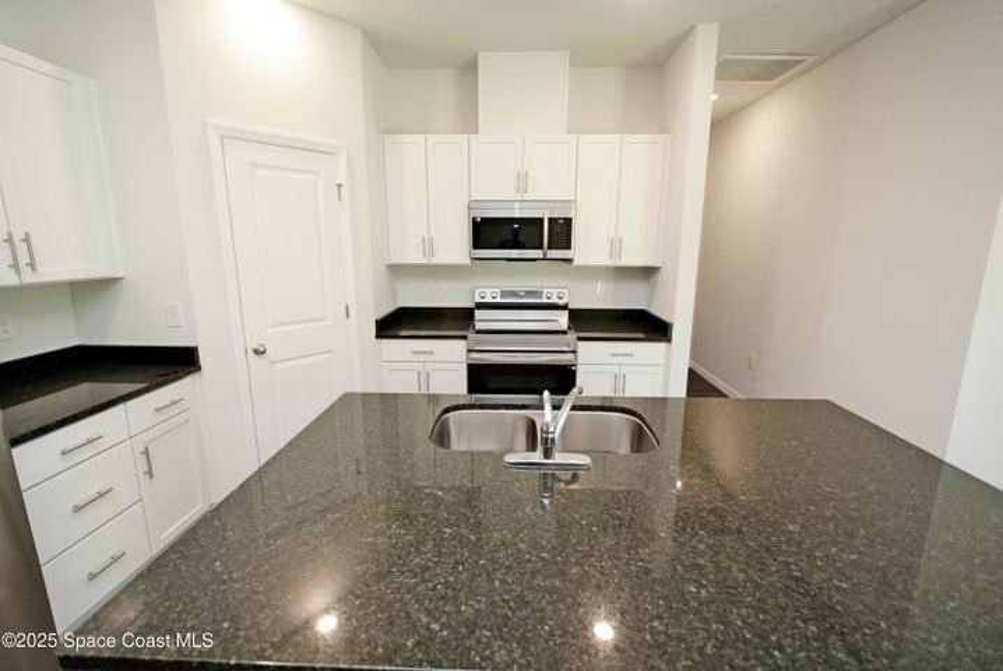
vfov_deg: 77.4
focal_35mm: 15
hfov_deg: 100.3
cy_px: 336
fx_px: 418
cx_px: 502
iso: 450
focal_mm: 10
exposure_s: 1/60
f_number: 4
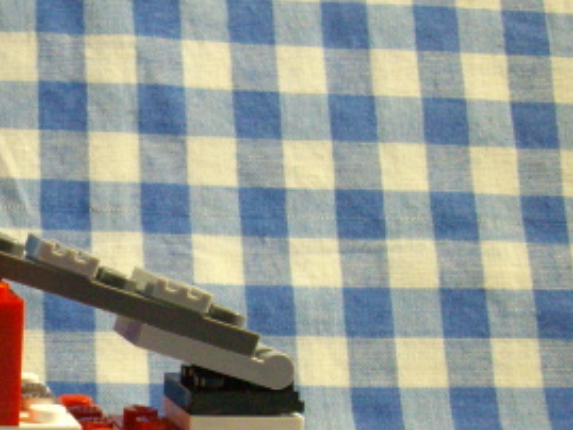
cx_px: -107
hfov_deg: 20.8
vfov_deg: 16.6
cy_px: 355
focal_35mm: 88
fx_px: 1457
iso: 367
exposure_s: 1/50
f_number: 2.8
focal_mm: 6.2
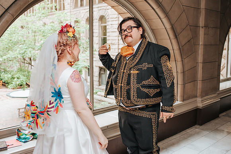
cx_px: 125
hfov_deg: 50.7
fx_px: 243
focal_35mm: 38
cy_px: 71
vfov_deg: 35.1
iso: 800
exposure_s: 1/160
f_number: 4
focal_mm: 35
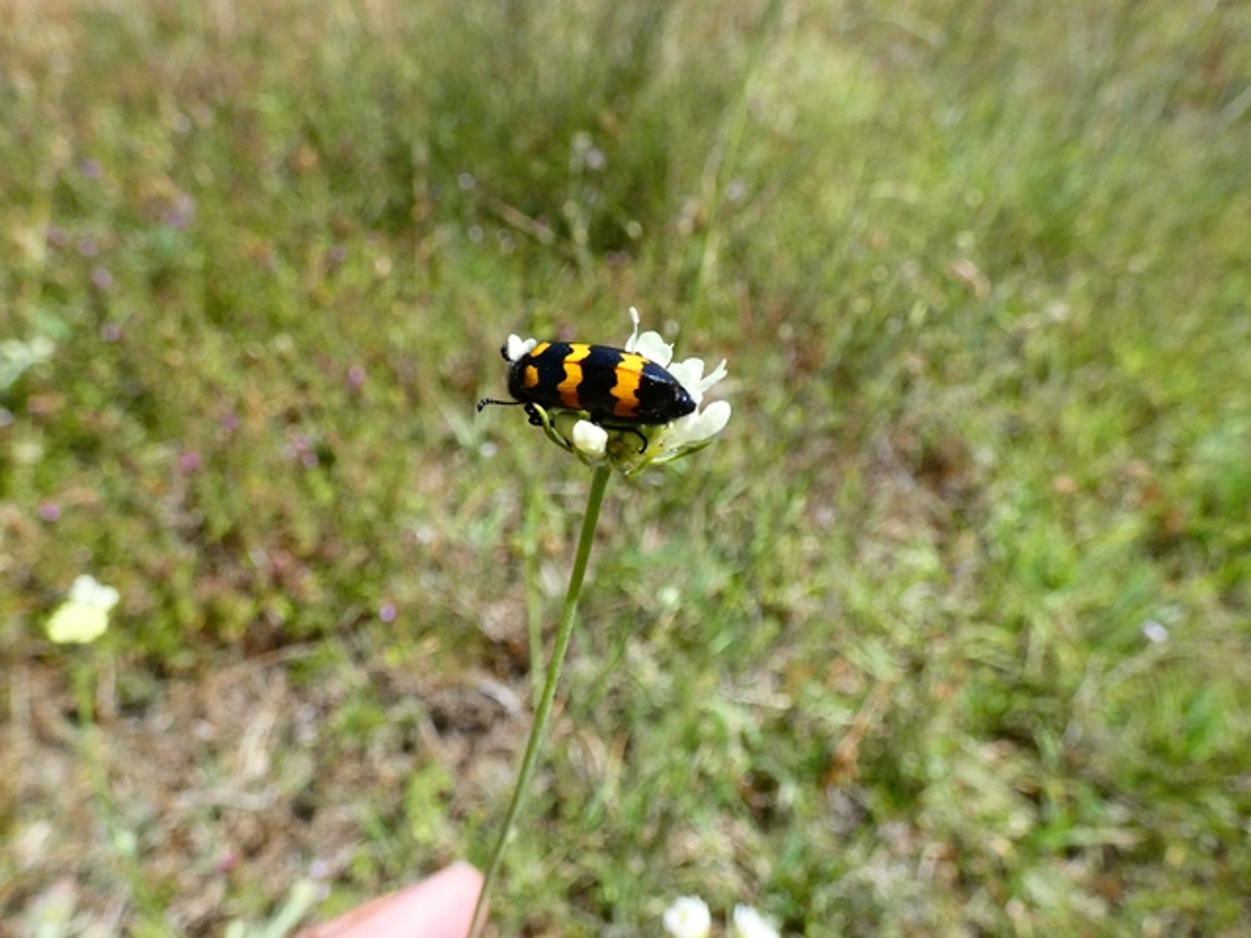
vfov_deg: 66.0
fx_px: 723
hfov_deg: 81.7
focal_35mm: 20
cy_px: 469
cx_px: 626
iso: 400
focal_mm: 3.6
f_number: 2.8
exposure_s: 1/5000
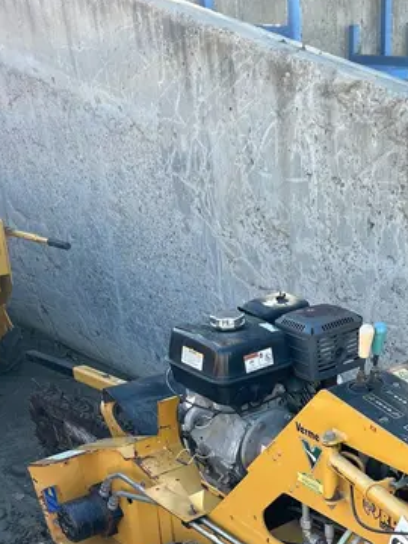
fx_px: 833
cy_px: 477
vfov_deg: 34.4
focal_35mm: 53
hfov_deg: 26.7
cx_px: 355
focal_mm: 5.7
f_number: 1.5
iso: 50
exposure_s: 1/443
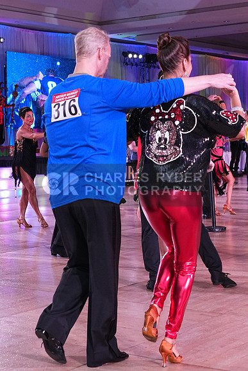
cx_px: 124
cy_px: 186
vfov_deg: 28.1
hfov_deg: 18.9
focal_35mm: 72
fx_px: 743
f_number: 5.6
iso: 2500
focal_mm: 48
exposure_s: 1/320
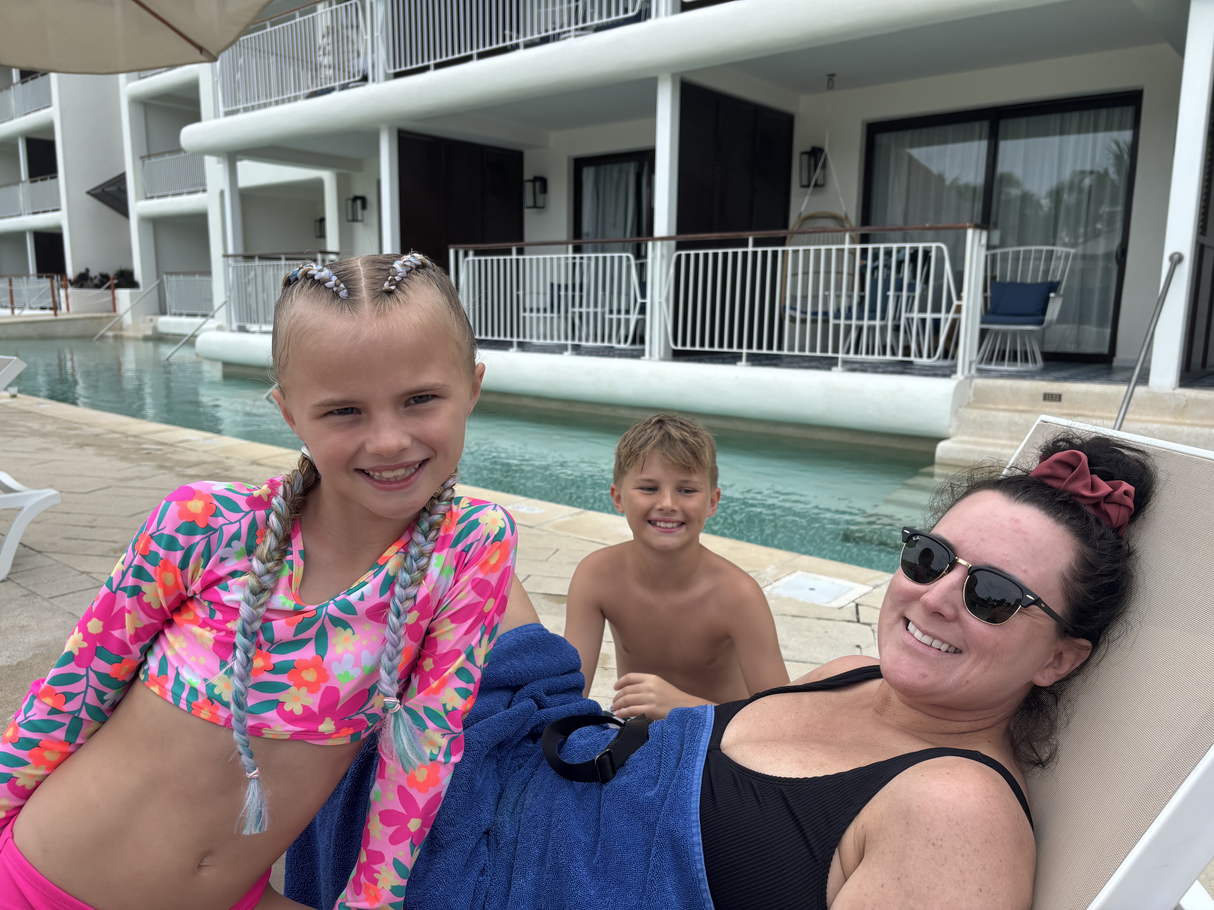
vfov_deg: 53.1
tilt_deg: -10.4
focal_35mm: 26
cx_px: 607
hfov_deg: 67.3
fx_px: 912
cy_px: 455
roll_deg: -1.2
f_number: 1.6
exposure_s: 1/1027
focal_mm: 5.96
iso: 50
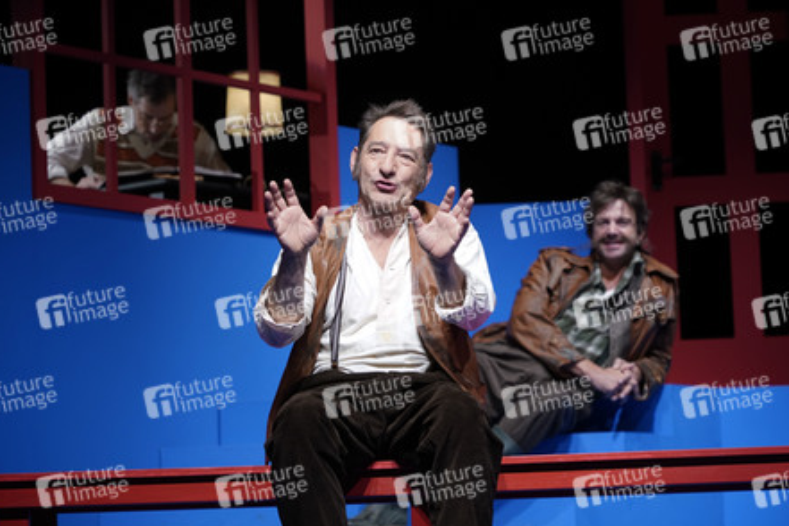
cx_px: 393
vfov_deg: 9.7
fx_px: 3112
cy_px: 263
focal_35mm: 142
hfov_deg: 14.4
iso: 2000
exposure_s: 1/400
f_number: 5.6
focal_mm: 139
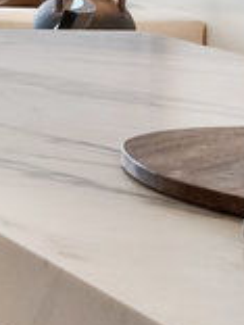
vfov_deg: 10.8
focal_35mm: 177
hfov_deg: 6.9
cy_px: -162
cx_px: -651
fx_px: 1664
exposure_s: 1/15
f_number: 11
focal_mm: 16
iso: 400
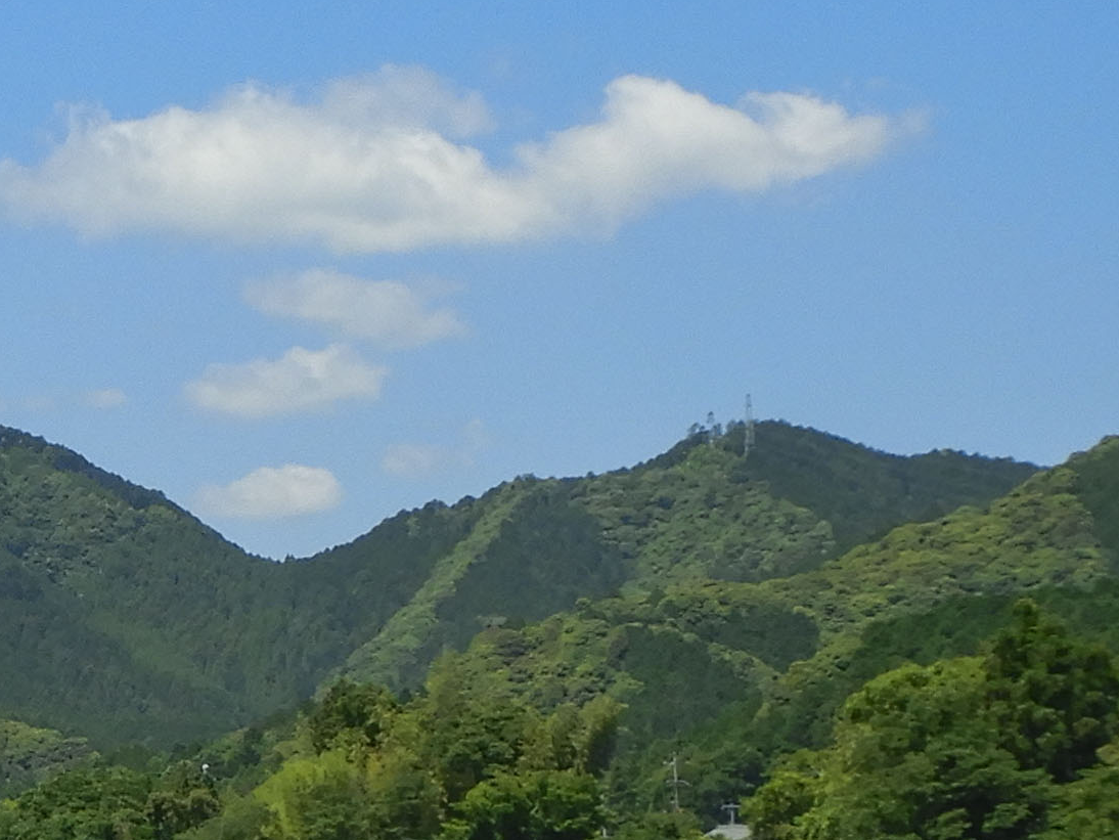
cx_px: -88
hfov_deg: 12.5
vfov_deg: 9.6
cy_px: 615
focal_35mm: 155
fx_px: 5012
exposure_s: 1/800
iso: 125
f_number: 4.2
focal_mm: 6.6
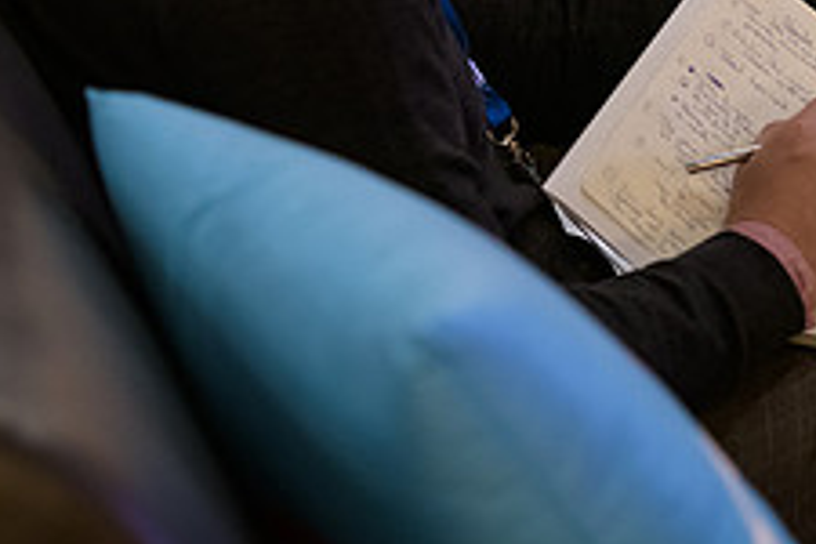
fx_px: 5848
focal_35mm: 258
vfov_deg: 5.3
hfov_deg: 8.0
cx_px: 693
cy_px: -143
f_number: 3.2
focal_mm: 100
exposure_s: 1/50
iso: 3200
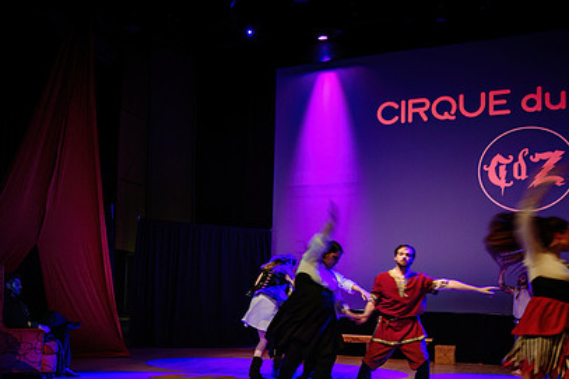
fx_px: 632
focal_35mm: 40
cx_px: 226
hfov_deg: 48.2
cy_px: 265
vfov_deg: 33.0
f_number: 2.8
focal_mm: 27
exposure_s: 1/40
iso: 500
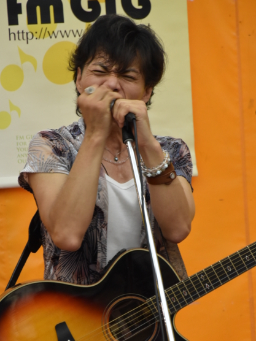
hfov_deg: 4.1
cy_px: 232
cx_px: 103
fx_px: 3586
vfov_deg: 5.4
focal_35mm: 364
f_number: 6
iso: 1400
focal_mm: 175
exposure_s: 1/125
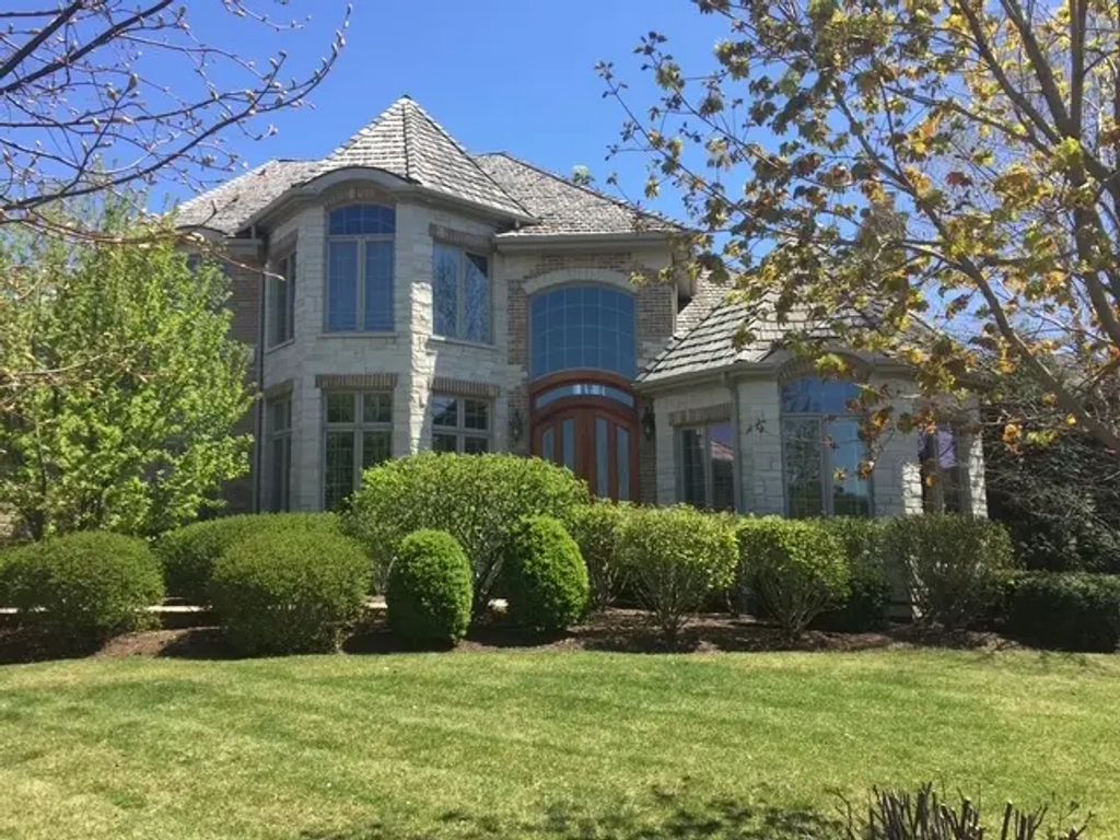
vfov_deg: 48.2
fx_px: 938
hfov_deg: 61.7
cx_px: 560
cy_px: 420
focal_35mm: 29
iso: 32
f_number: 2.2
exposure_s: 1/1014
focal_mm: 4.15
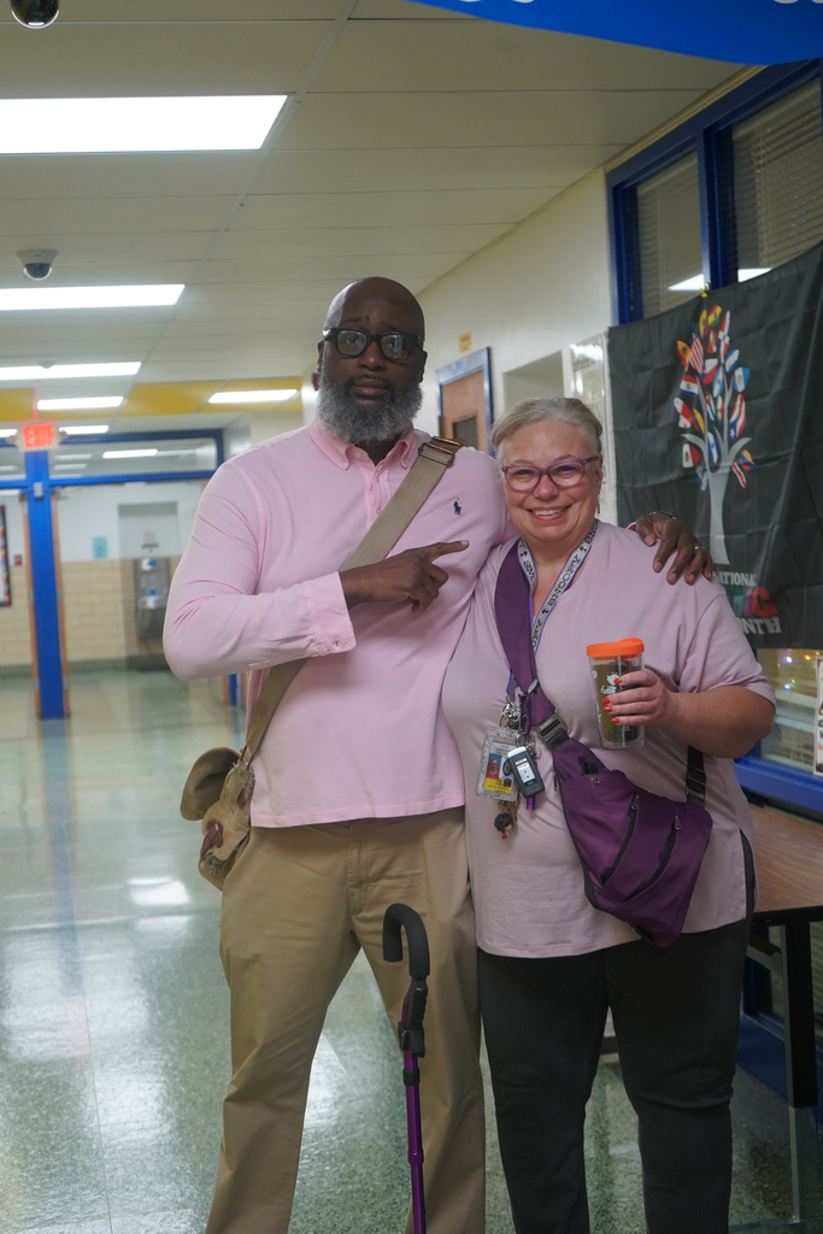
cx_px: 412
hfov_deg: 27.0
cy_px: 617
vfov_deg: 39.6
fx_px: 1714
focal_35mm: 50
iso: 2000
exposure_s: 1/160
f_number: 4.5
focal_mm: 50
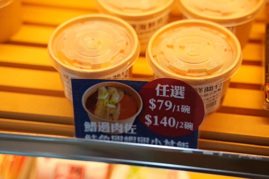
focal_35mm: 68
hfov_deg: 29.7
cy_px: 90
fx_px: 508
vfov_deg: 20.0
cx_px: 134
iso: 400
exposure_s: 1/160
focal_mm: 68
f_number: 4
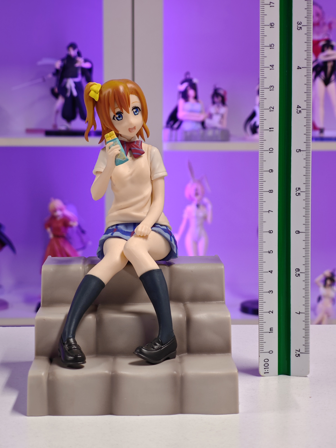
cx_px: 168
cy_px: 224
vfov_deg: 24.4
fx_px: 1035
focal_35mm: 80
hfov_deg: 18.4
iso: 400
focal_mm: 7.48
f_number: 2.4
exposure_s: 1/20.7
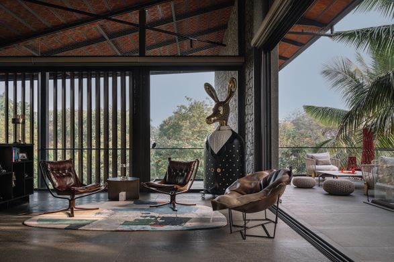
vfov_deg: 50.4
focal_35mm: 26
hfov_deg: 70.5
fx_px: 279
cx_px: 197
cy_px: 131
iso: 100
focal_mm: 25.5
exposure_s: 1/6
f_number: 10
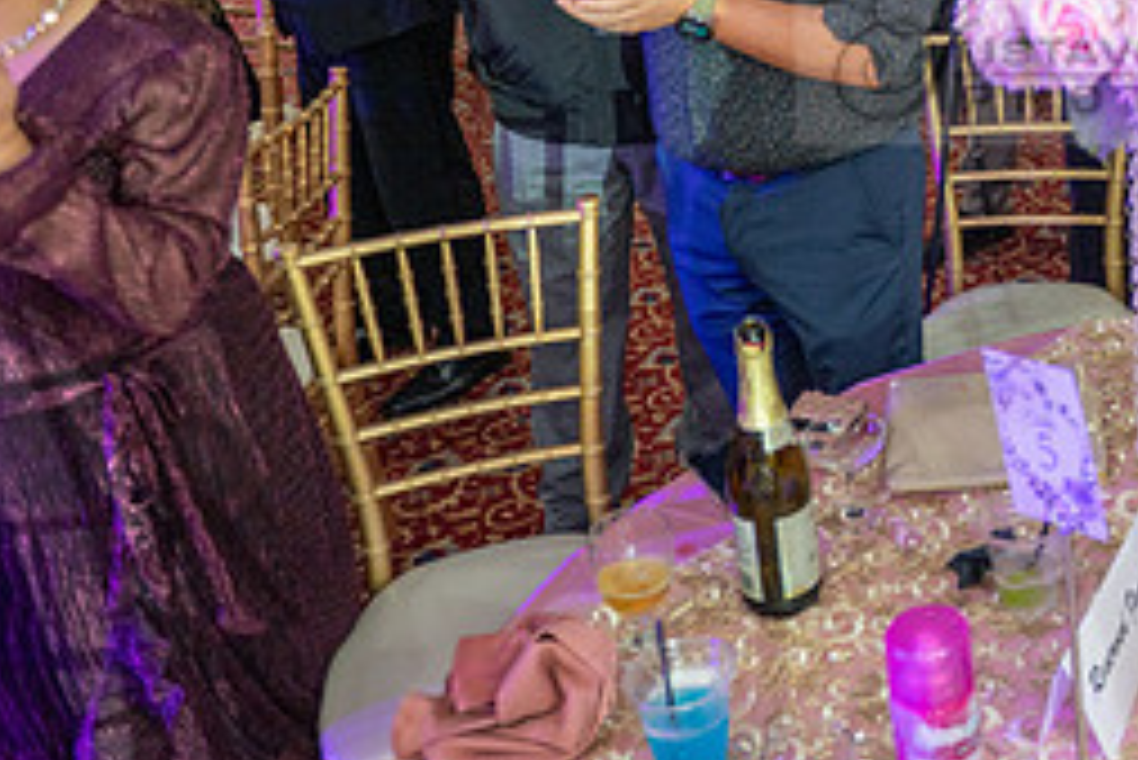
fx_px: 1740
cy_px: 38
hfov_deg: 32.7
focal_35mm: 55
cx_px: 1187
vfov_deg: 23.8
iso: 400
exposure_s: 1/100
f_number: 2.8
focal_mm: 24
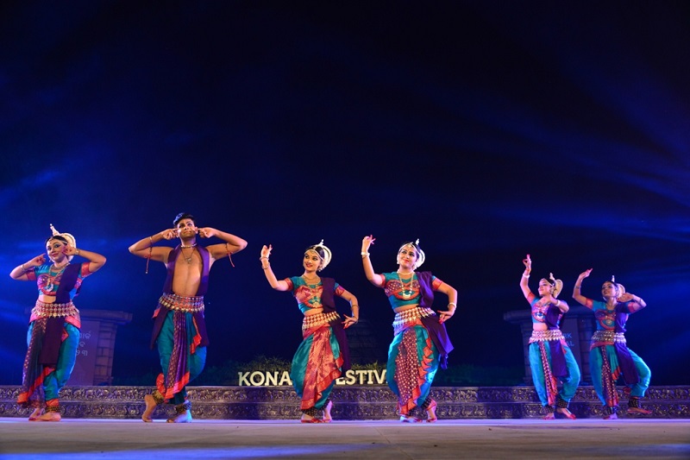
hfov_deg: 58.7
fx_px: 613
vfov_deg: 41.1
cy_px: 230
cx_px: 345
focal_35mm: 32
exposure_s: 1/200
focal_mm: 32
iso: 3200
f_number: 8
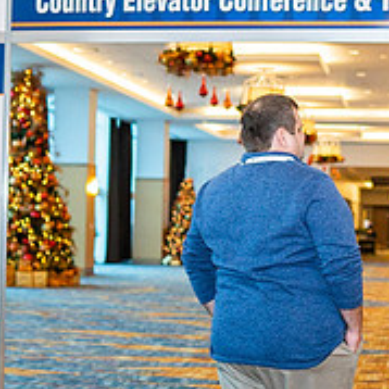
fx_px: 1271
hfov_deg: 17.3
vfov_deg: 17.4
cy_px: 186
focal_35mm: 100
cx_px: 271
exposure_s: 1/320
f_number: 2
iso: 640
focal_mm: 35
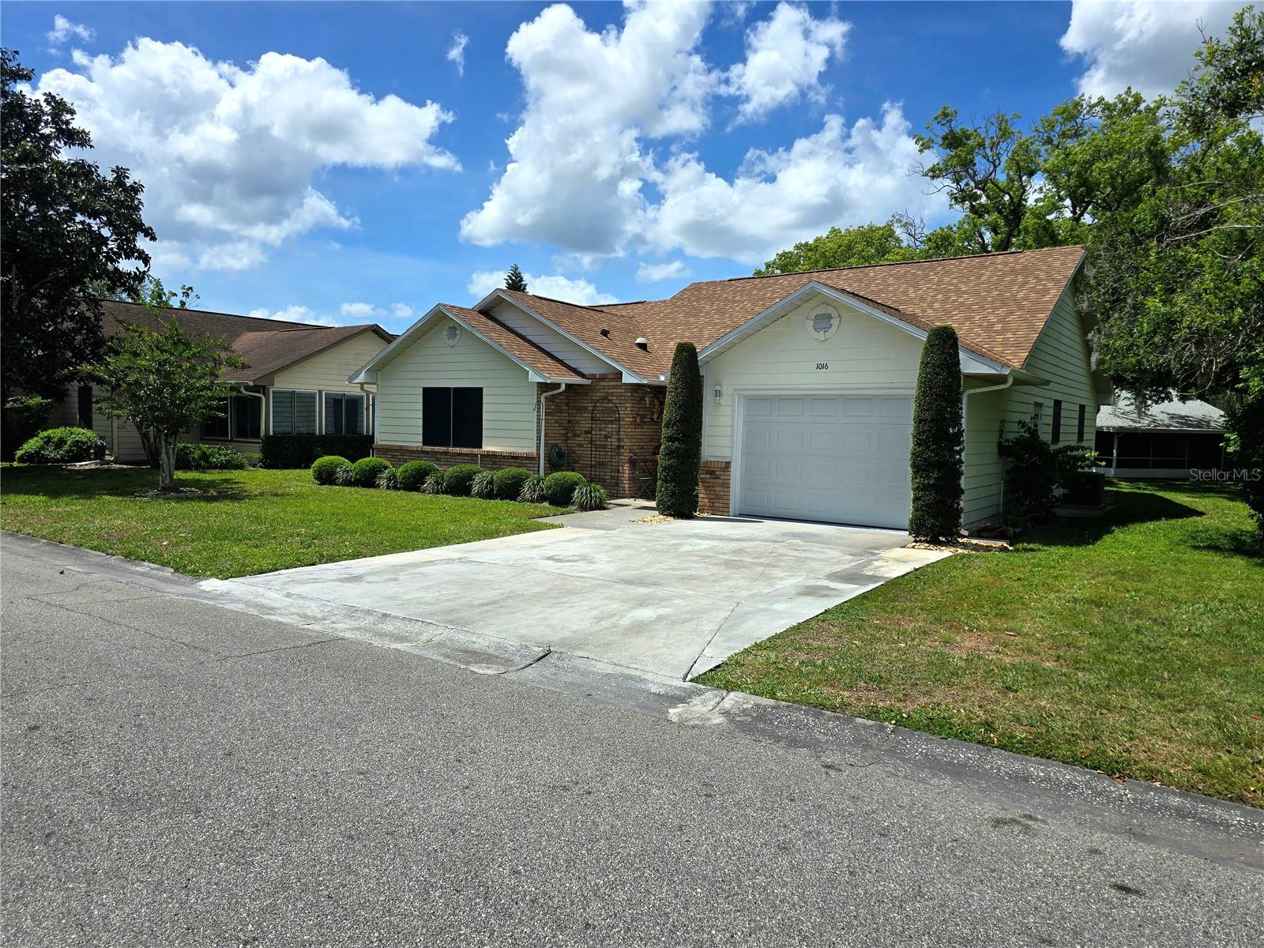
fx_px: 840
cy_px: 474
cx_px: 632
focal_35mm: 23
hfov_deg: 73.9
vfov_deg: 58.9
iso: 12
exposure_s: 1/1429
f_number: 1.7
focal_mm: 6.3
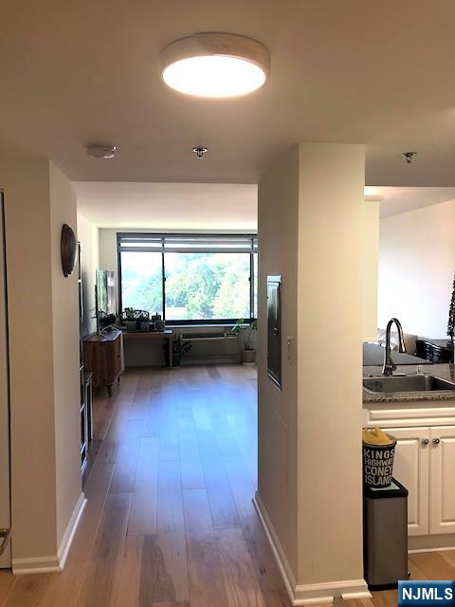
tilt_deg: -1.9
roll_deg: +0.2
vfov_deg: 63.4
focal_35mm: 28
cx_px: 228
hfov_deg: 49.7
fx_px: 491
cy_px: 304
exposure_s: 1/120
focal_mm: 3.99
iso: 40
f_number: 1.8
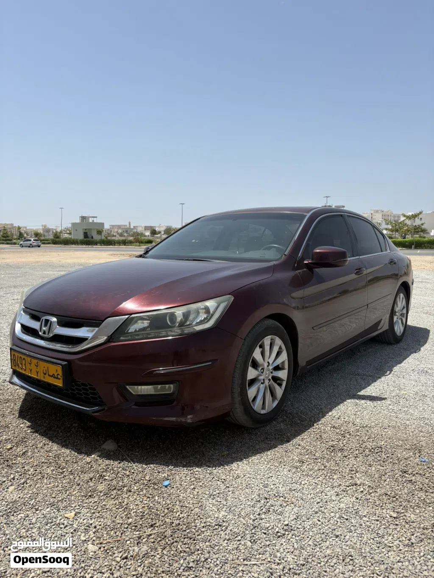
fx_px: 435
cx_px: 217
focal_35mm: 26
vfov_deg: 67.3
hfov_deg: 53.1
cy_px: 289
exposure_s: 1/4608
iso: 50
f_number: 1.6
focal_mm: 5.96
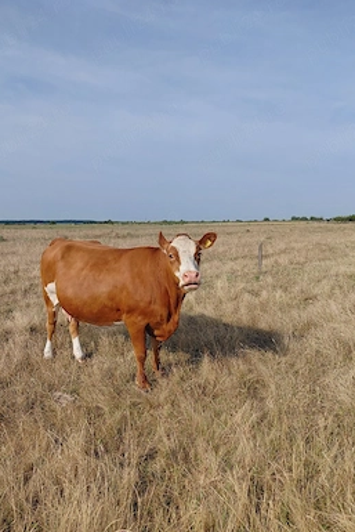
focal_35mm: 27
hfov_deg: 47.9
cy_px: 260
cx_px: 162
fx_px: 399
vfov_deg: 67.4
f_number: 1.8
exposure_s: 1/5000
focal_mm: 4.69
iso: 50
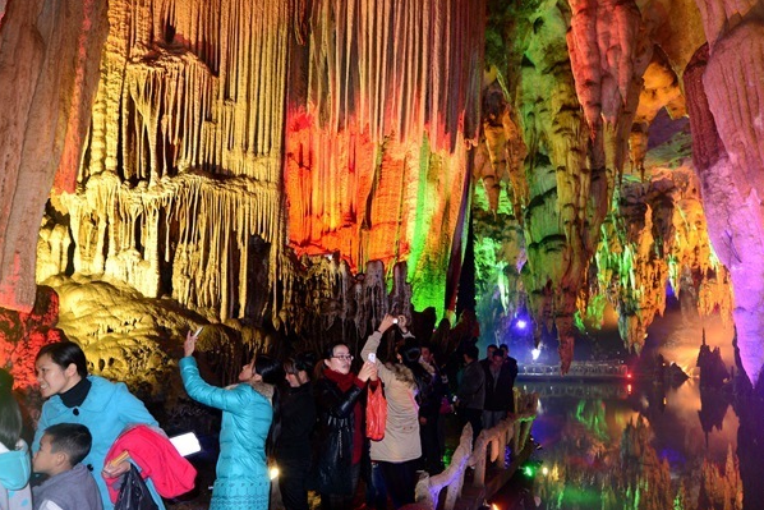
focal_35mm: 23
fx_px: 488
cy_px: 321
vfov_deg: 54.5
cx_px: 382
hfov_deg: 76.1
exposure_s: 1/15
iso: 1250
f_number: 2.8
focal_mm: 16
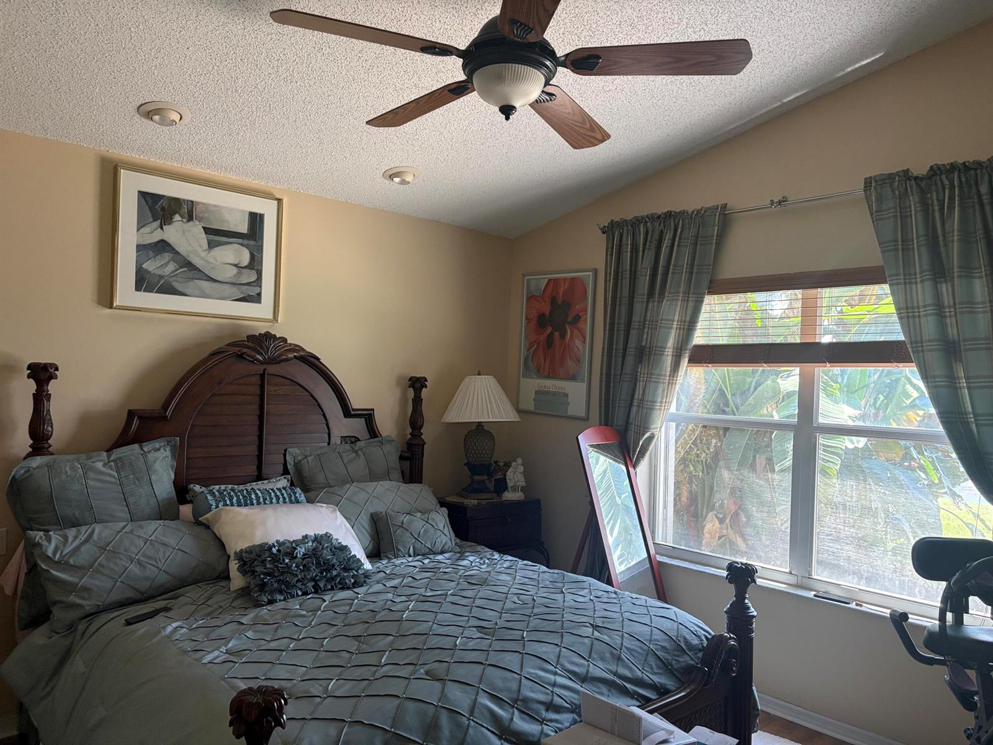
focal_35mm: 26
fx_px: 746
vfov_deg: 53.1
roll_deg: -2.1
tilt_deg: +0.1
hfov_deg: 67.3
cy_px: 372
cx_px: 496
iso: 160
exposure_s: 1/60
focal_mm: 5.96
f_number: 1.6
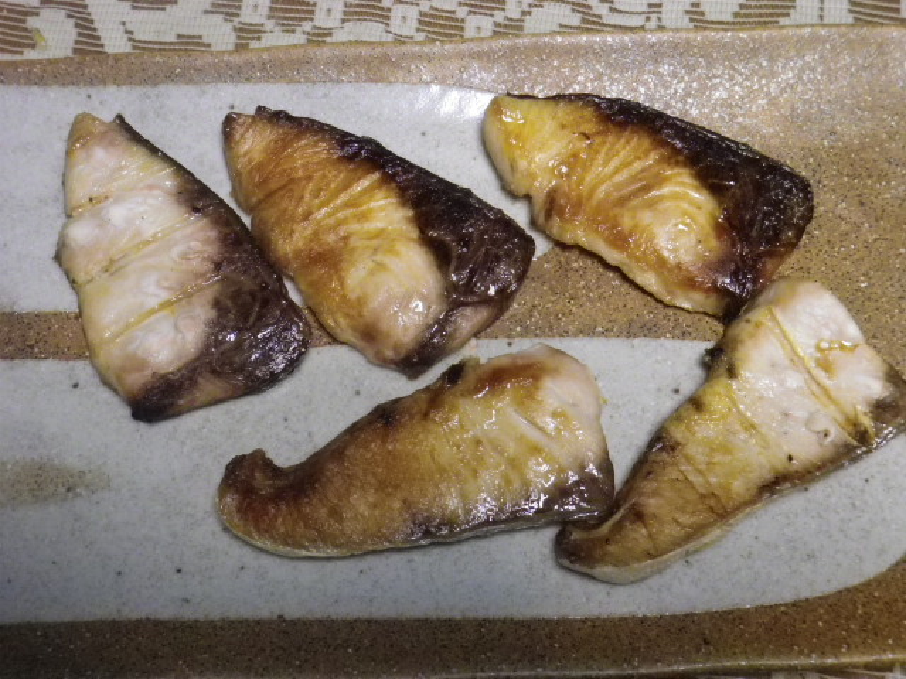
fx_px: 1282
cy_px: 340
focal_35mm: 49
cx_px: 453
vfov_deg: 29.7
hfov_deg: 38.9
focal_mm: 8.7
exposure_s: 1/60
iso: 800
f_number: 4.2
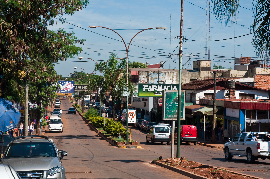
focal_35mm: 75
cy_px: 90
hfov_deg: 27.0
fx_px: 562
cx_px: 135
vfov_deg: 18.1
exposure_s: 1/320
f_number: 9
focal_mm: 50
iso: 200
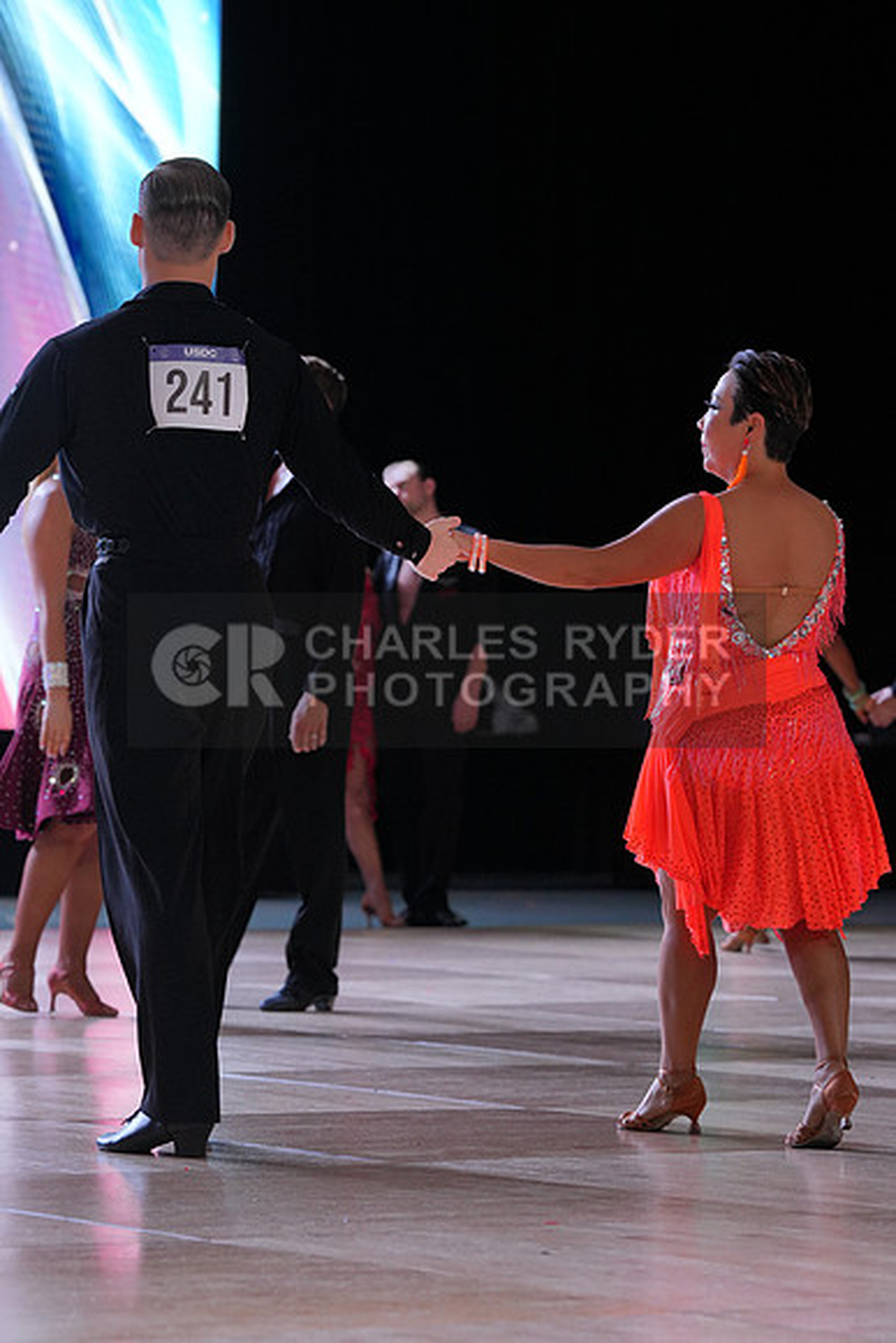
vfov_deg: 13.5
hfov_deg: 9.0
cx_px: 448
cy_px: 672
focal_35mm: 152
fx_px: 5671
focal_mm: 152
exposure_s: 1/400
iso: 2000
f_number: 6.3
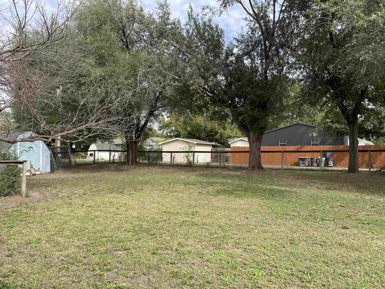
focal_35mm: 26
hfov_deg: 67.3
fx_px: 289
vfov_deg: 53.1
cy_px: 144
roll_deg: -0.6
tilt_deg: +1.7
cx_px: 192
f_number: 1.6
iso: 32
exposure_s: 1/1159
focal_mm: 4.2
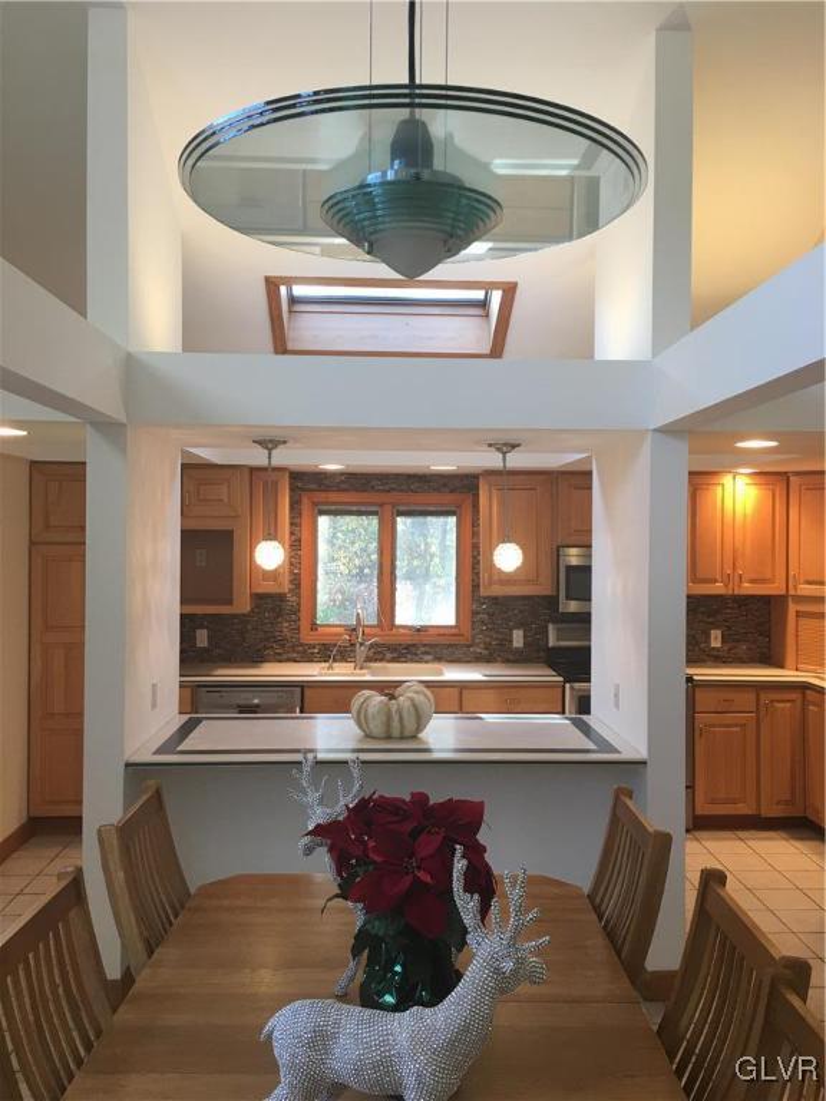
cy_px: 550
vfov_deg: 61.7
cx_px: 413
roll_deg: -1.0
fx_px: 923
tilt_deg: +1.5
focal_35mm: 29
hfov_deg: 48.2
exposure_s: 1/30
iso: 25
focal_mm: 4.15
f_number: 2.2
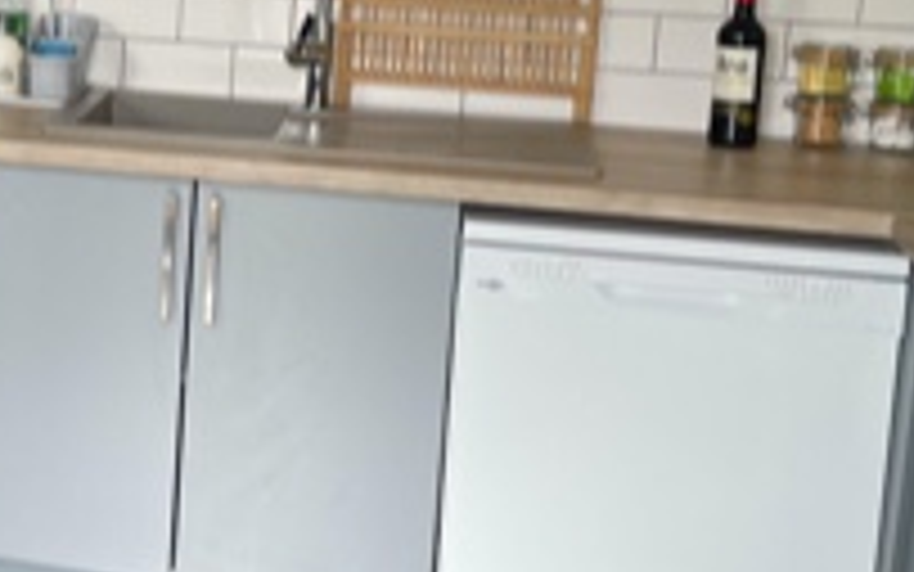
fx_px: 2168
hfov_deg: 21.0
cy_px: 110
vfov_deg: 14.9
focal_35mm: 87
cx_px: -356
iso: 64
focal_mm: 4.2
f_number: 1.6
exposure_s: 1/121
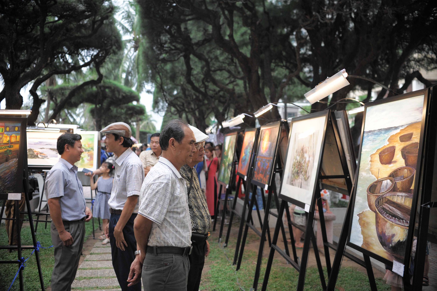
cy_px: 146
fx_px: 425
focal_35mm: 35
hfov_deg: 54.5
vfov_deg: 37.8
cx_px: 218
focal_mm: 35
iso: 1600
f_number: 3.2
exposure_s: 1/250
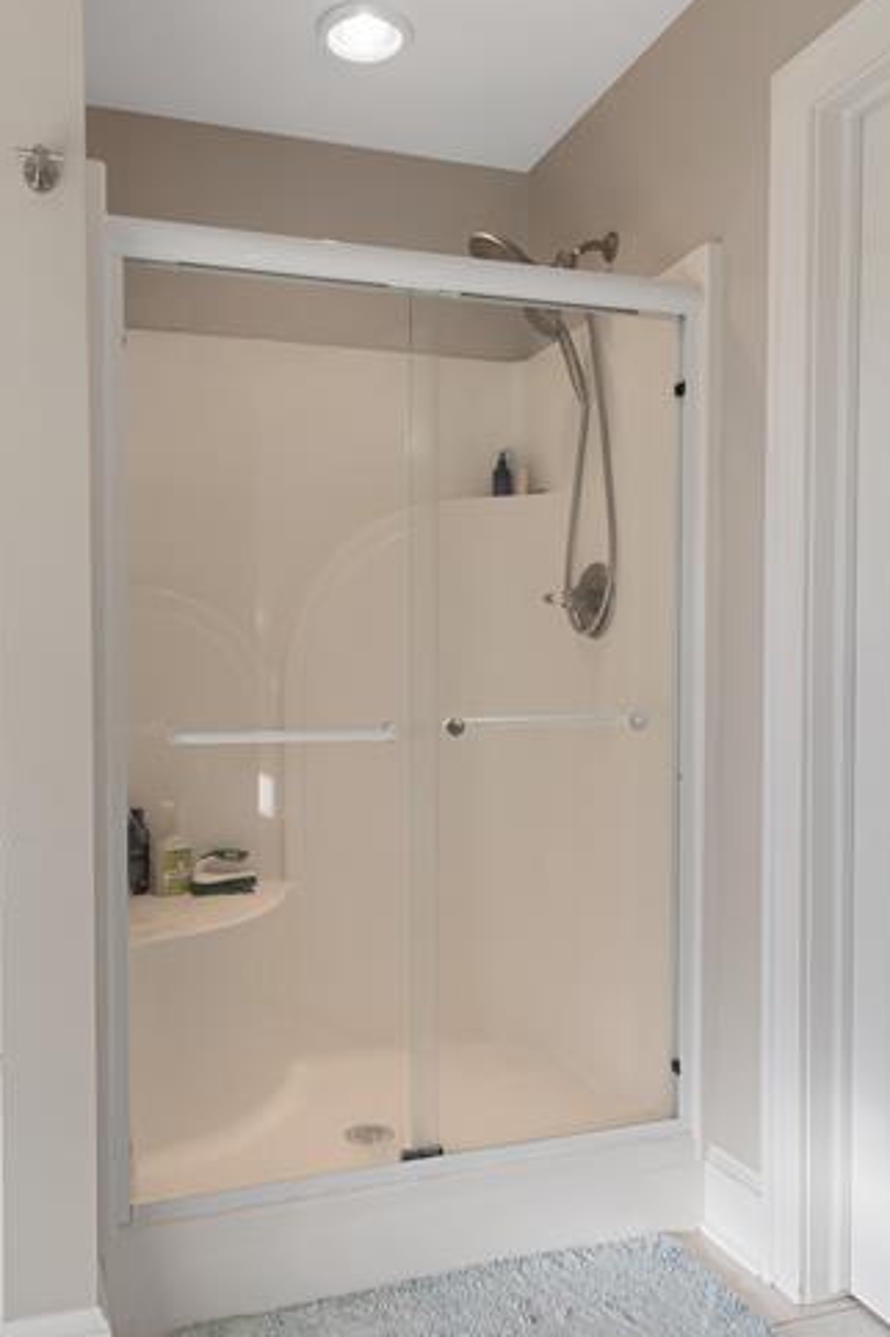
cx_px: 439
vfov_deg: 66.9
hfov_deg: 47.9
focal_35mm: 27
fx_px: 1003
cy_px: 785
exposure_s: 1/25
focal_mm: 17
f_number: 9
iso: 320
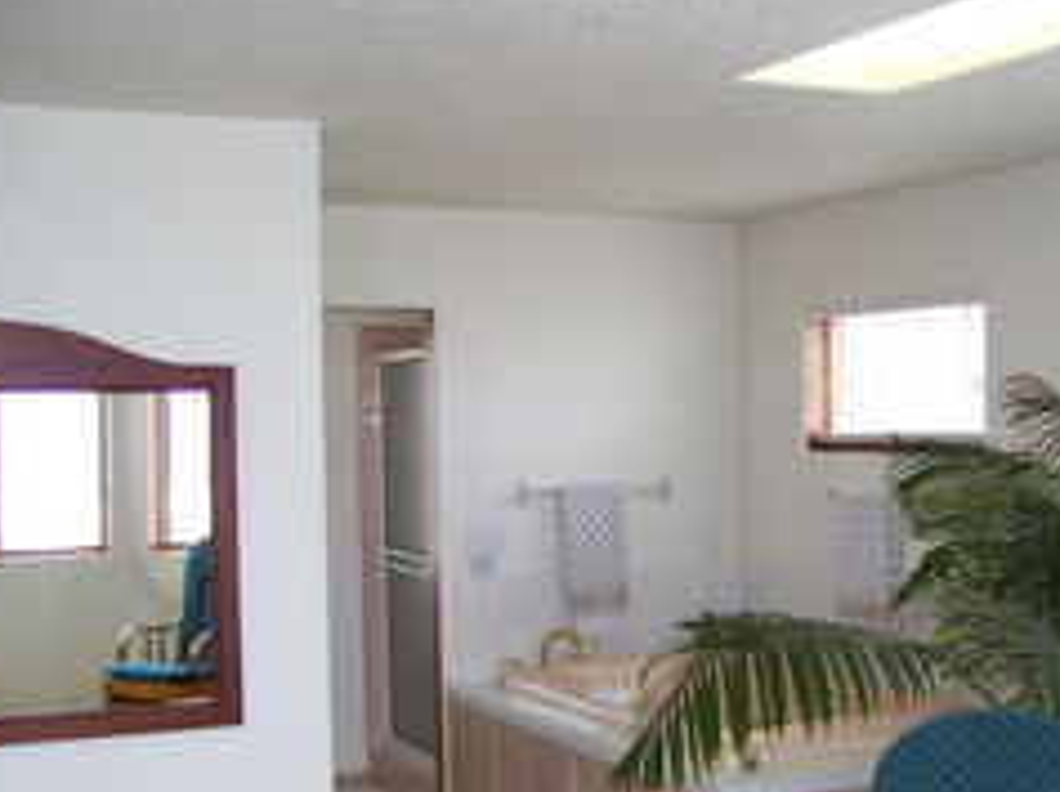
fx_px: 1712
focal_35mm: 56
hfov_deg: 33.9
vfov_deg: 25.8
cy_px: 555
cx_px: 756
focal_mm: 6
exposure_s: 1/60
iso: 100
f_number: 2.7
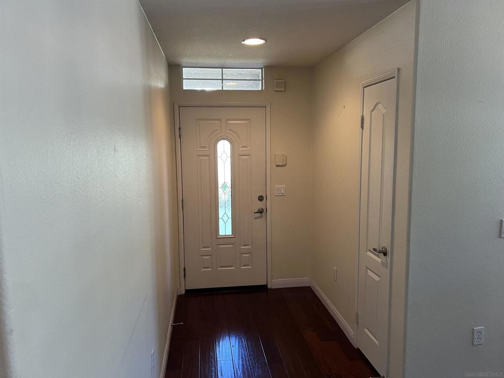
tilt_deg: -5.2
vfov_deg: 53.1
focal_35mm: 26
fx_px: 379
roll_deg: +0.9
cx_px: 252
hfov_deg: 67.3
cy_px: 189
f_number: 1.5
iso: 160
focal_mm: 5.7
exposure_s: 1/60
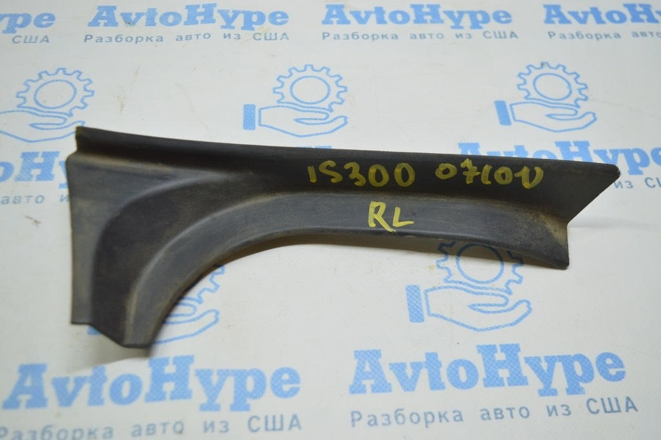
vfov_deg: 35.4
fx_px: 688
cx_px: 330
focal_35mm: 38
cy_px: 220
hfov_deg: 51.3
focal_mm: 25
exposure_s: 1/60
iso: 400
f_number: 4
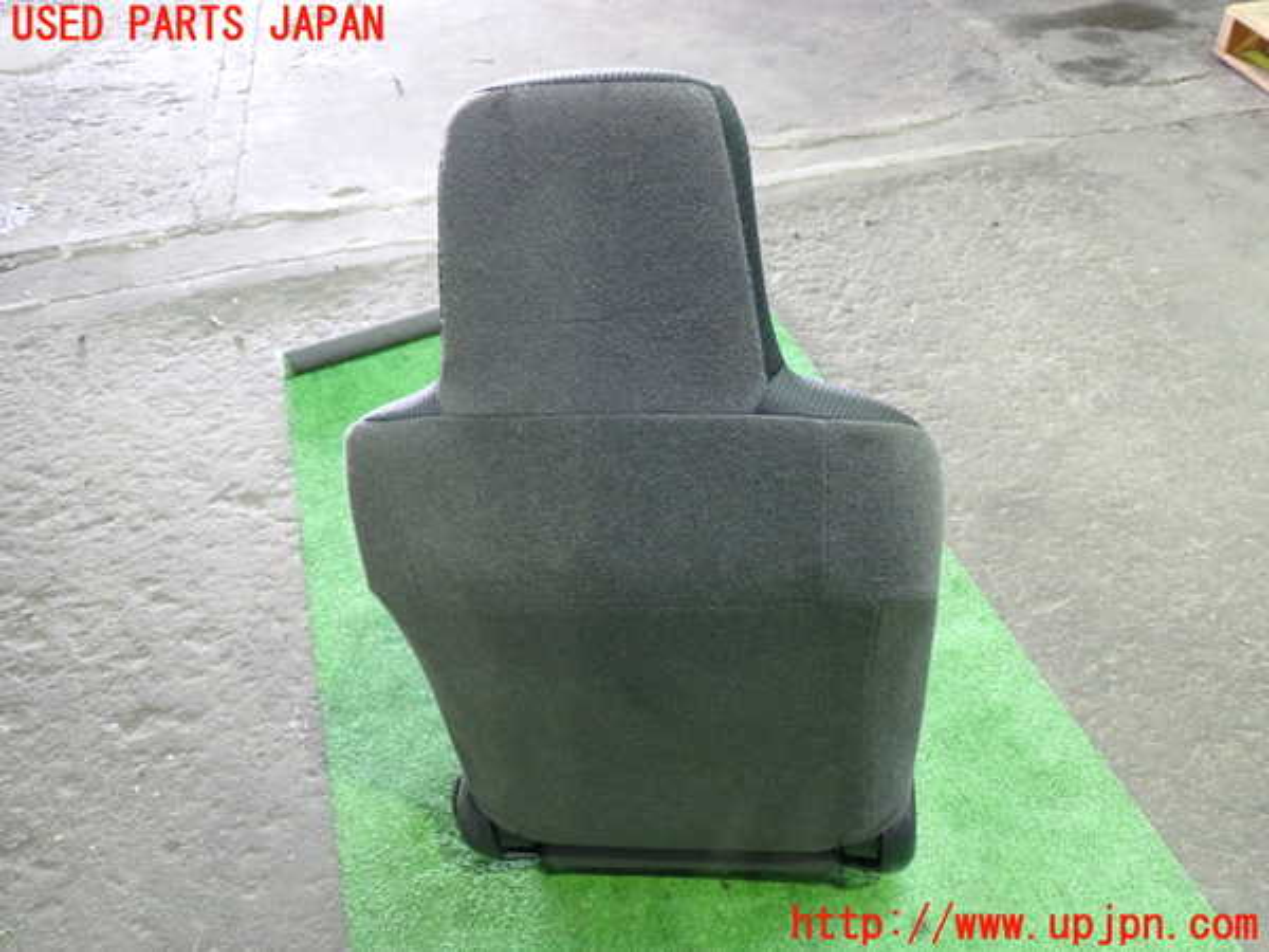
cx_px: 634
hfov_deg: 60.0
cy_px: 476
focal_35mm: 30
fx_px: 1100
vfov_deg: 46.8
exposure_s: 1/25
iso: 800
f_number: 2.3
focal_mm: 5.4
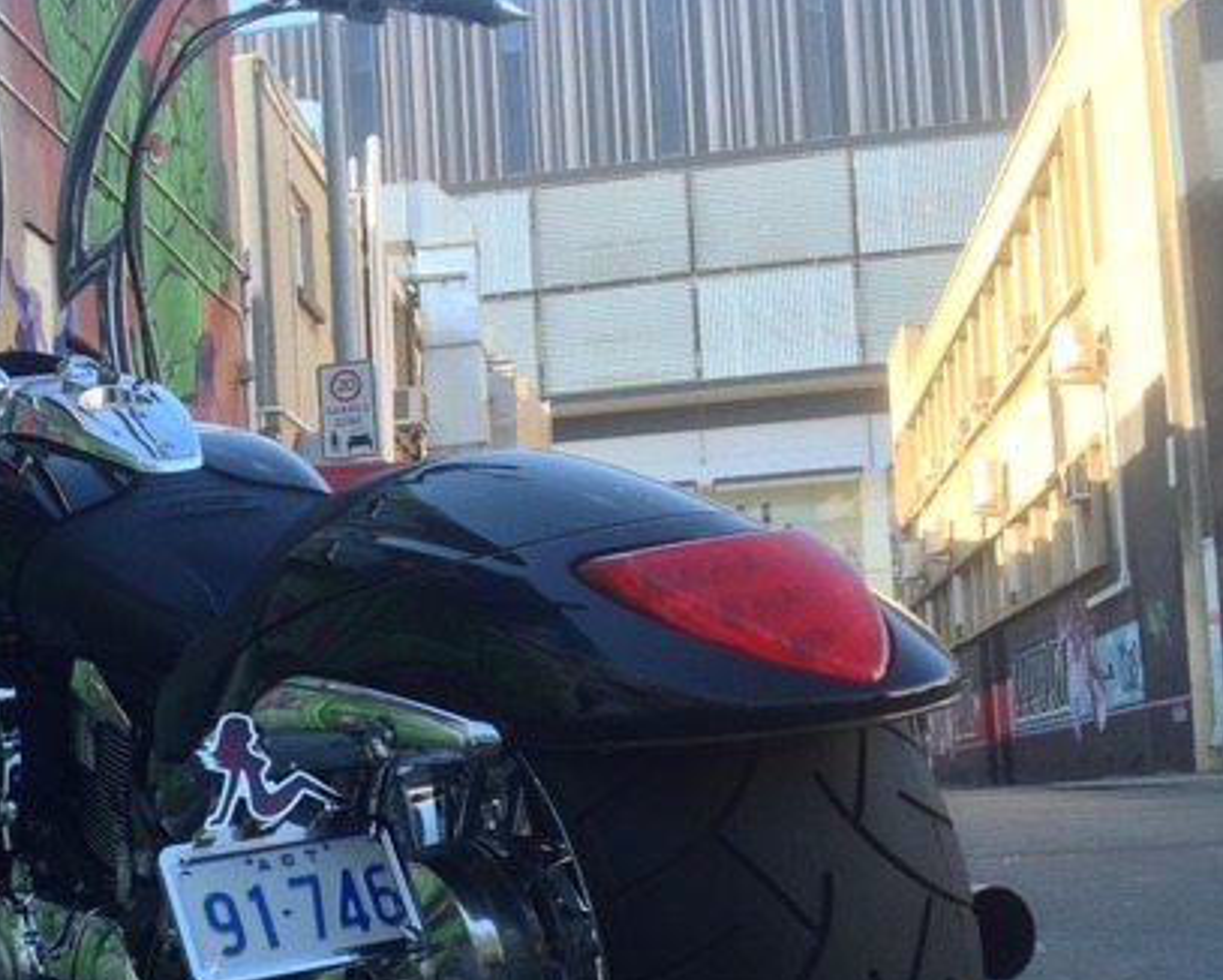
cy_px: 694
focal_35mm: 67
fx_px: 2426
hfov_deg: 27.7
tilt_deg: +3.1
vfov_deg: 22.7
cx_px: 228
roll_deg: +3.6
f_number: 2.4
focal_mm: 4.28
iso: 50
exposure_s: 1/147
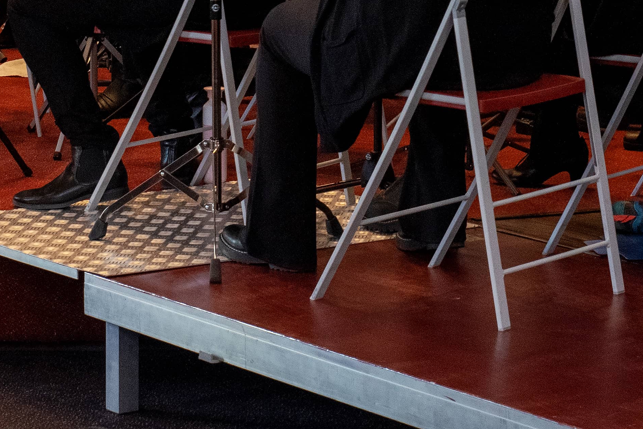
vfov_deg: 8.0
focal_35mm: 167
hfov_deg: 12.3
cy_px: -309
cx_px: 237
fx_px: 2983
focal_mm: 43
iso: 1600
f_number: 7.1
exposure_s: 1/60
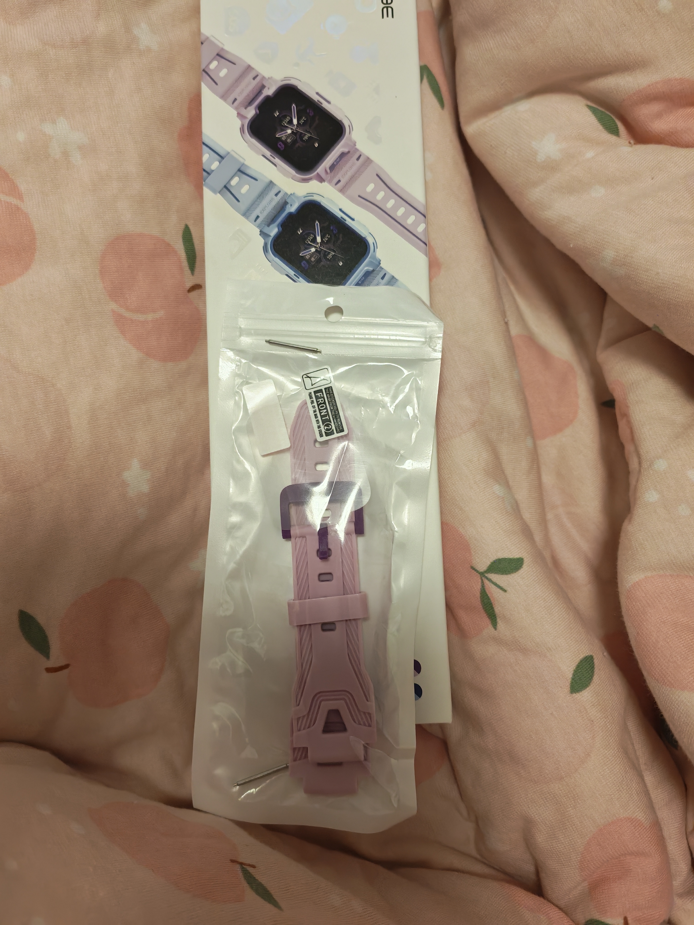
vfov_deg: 65.3
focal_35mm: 27
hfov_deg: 51.4
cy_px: 462
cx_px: 347
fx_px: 722
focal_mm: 6.12
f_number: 1.9
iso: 2500
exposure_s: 1/33
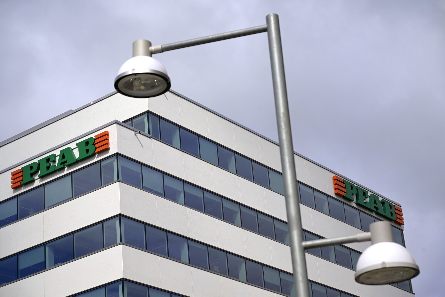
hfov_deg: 26.0
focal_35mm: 78
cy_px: 148
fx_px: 964
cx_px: 222
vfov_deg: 17.5
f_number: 6.3
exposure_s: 1/1250
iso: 125
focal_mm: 78
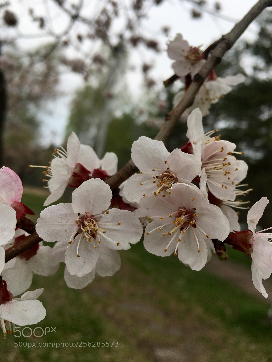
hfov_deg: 48.2
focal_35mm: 29
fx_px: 304
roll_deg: -8.5
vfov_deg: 61.7
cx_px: 136
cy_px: 181
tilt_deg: +2.9
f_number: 2.2
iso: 25
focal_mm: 4.15
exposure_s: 1/754
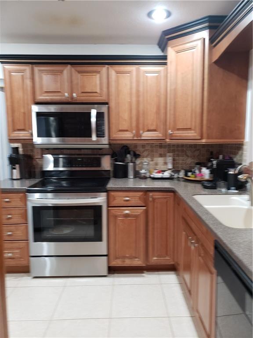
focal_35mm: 26
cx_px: 126
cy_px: 169
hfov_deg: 53.1
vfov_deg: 67.3
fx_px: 253
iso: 250
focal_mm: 4.3
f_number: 1.5
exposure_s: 1/30
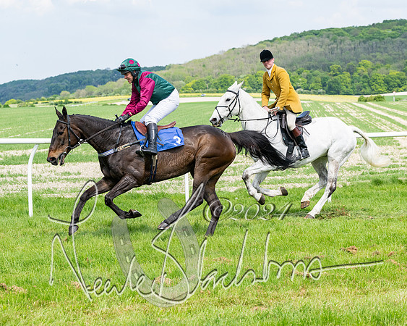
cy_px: 140
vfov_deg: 16.4
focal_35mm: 94
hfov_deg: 20.4
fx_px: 1130
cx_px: 220
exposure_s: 1/2000
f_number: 5
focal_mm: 70
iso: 400
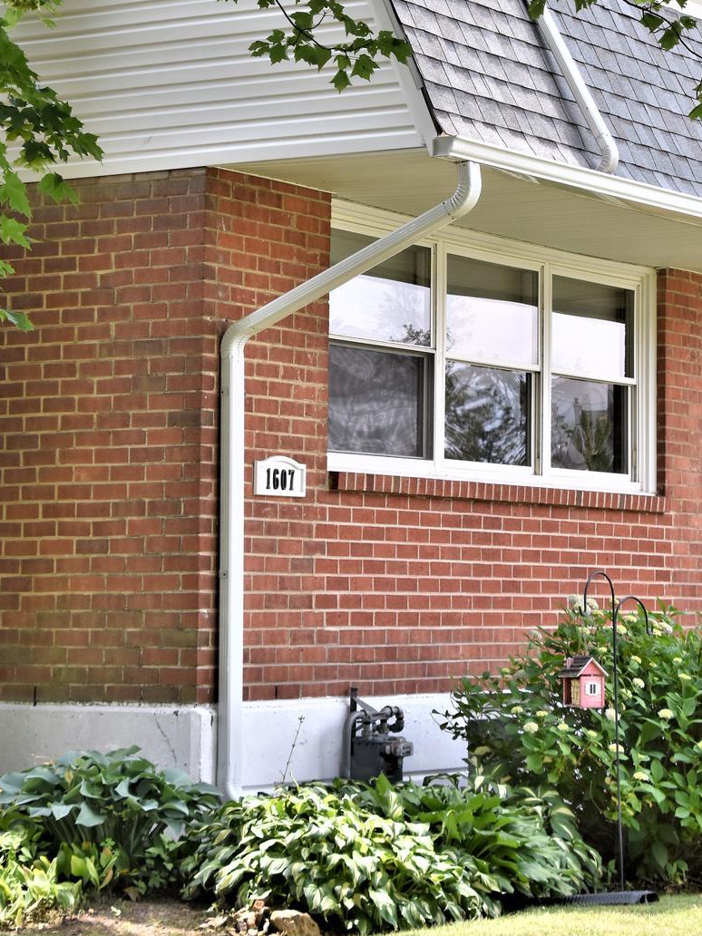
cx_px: 384
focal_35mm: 103
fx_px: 2785
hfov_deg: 14.4
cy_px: 347
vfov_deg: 19.0
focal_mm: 48
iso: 560
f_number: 8
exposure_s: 1/500
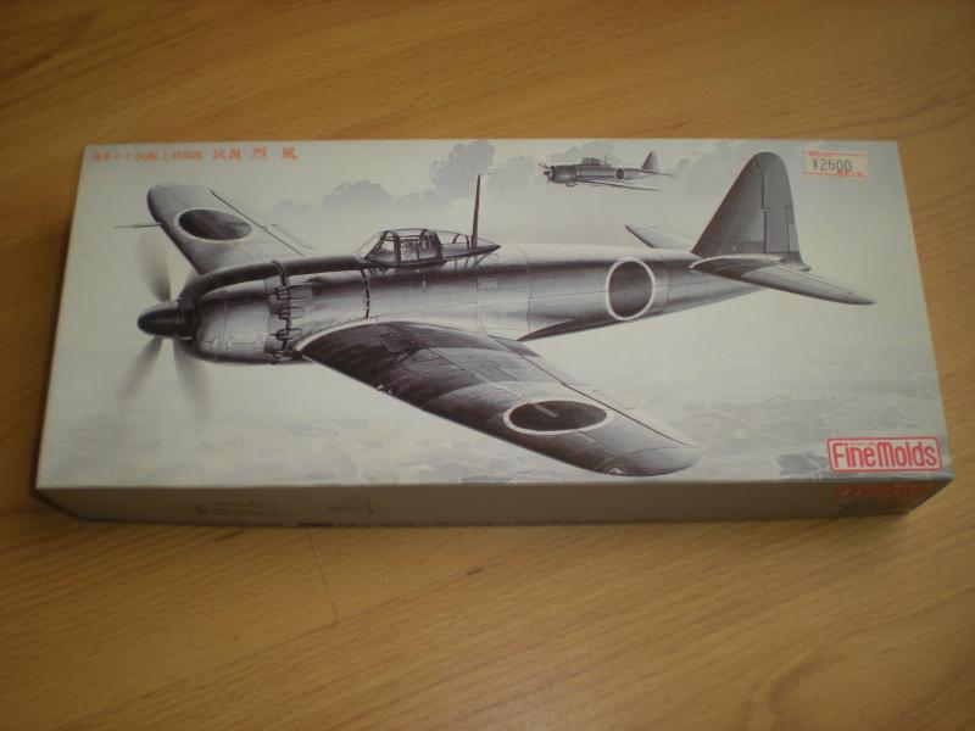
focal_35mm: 38
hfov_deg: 49.0
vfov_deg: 37.7
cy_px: 366
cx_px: 488
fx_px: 1070
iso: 64
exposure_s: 1/59
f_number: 3.1
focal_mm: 6.3
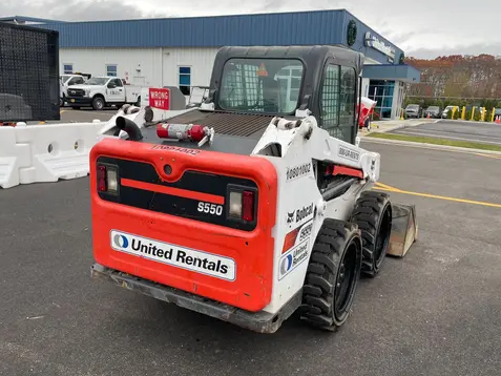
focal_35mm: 30
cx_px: 259
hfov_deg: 59.9
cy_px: 194
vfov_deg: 46.8
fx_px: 434
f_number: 1.6
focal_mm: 4.2
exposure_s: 1/152
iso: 32
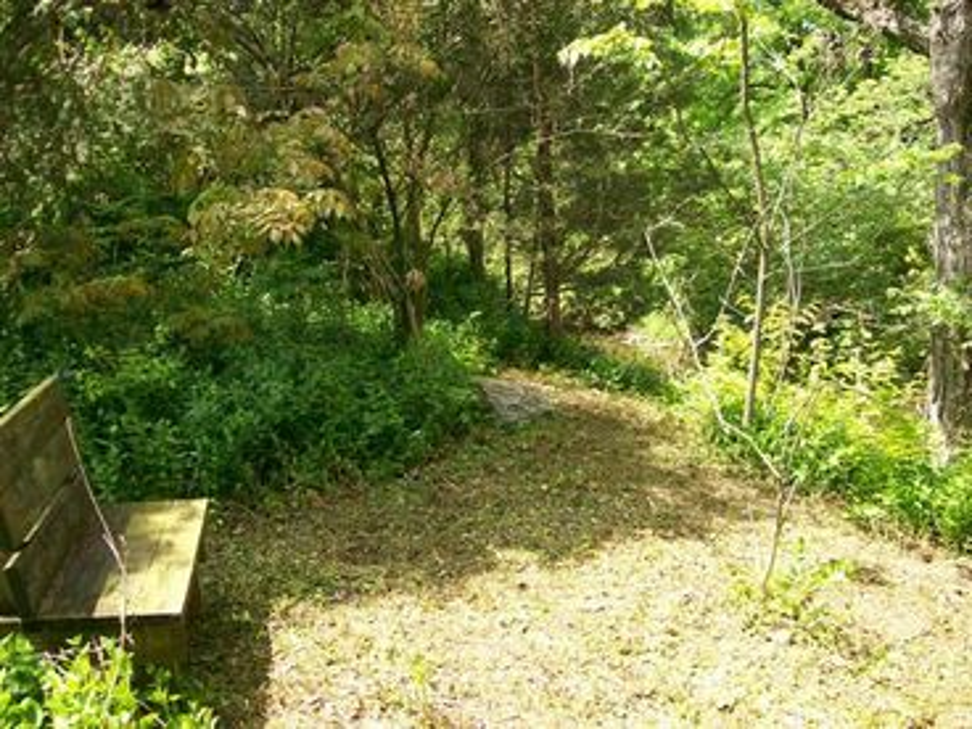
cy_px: 364
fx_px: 1011
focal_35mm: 36
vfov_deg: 39.7
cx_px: 486
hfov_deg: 51.4
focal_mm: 6
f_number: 2.7
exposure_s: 1/256
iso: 80
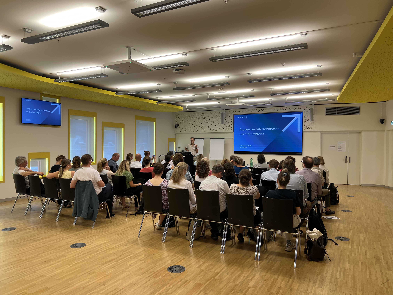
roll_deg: -0.6
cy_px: 148
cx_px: 196
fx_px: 295
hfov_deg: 67.3
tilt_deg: -0.3
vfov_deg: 53.1
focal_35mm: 26
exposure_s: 1/100
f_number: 1.5
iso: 40
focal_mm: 5.7
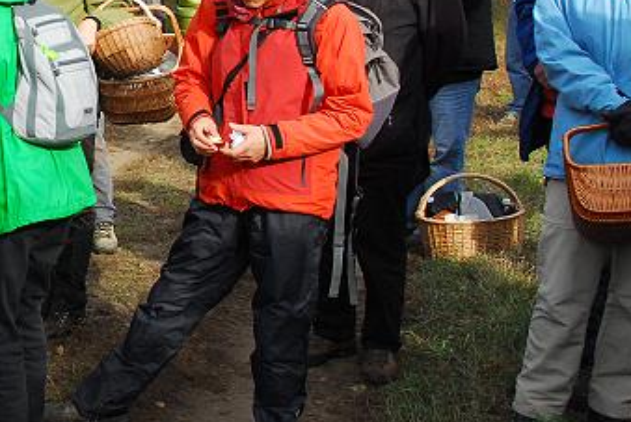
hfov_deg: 26.2
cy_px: 65
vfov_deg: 18.7
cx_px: -36
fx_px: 1264
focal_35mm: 72
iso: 400
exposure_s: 1/320
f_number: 9
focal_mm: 20
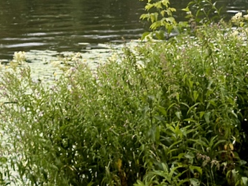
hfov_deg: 12.8
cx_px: 6
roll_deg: +0.5
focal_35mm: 152
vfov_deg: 9.4
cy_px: -125
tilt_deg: +2.5
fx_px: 1089
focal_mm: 6.76
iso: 64
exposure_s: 1/2262
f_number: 1.78
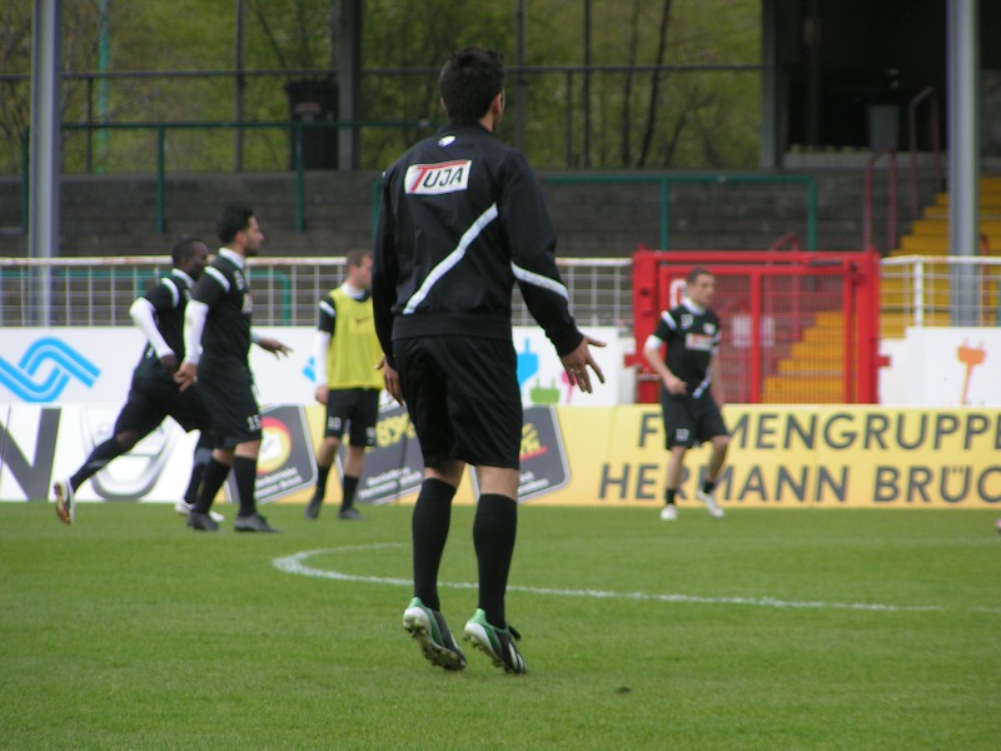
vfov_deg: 5.0
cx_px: 500
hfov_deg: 6.7
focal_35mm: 297
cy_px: 376
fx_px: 8588
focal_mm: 45.4
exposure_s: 1/400
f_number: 3.5
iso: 50
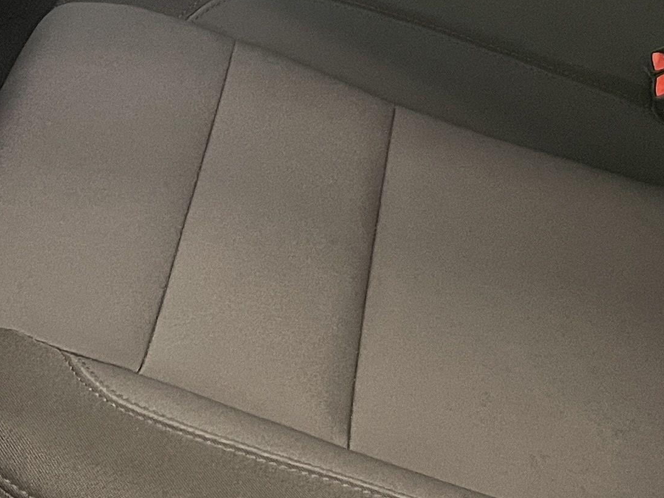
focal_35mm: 96
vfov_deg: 14.4
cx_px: 300
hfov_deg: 20.4
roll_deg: +2.4
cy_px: -255
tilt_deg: -24.0
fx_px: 1841
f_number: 1.6
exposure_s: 1/50
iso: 320
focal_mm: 4.2
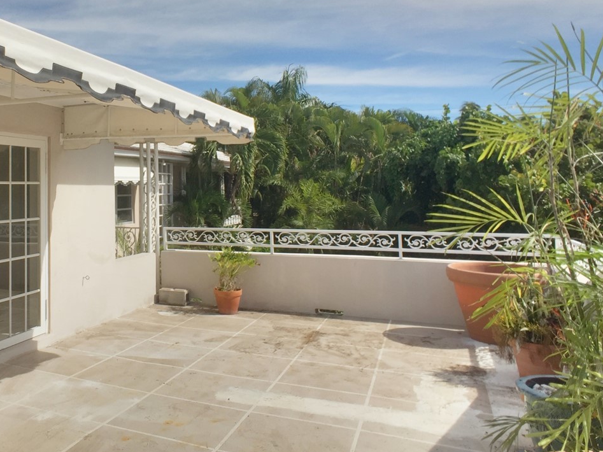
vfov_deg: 29.5
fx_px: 853
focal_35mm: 49
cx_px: 137
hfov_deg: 37.8
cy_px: 150
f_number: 2.2
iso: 32
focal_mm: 4.15
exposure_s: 1/7937
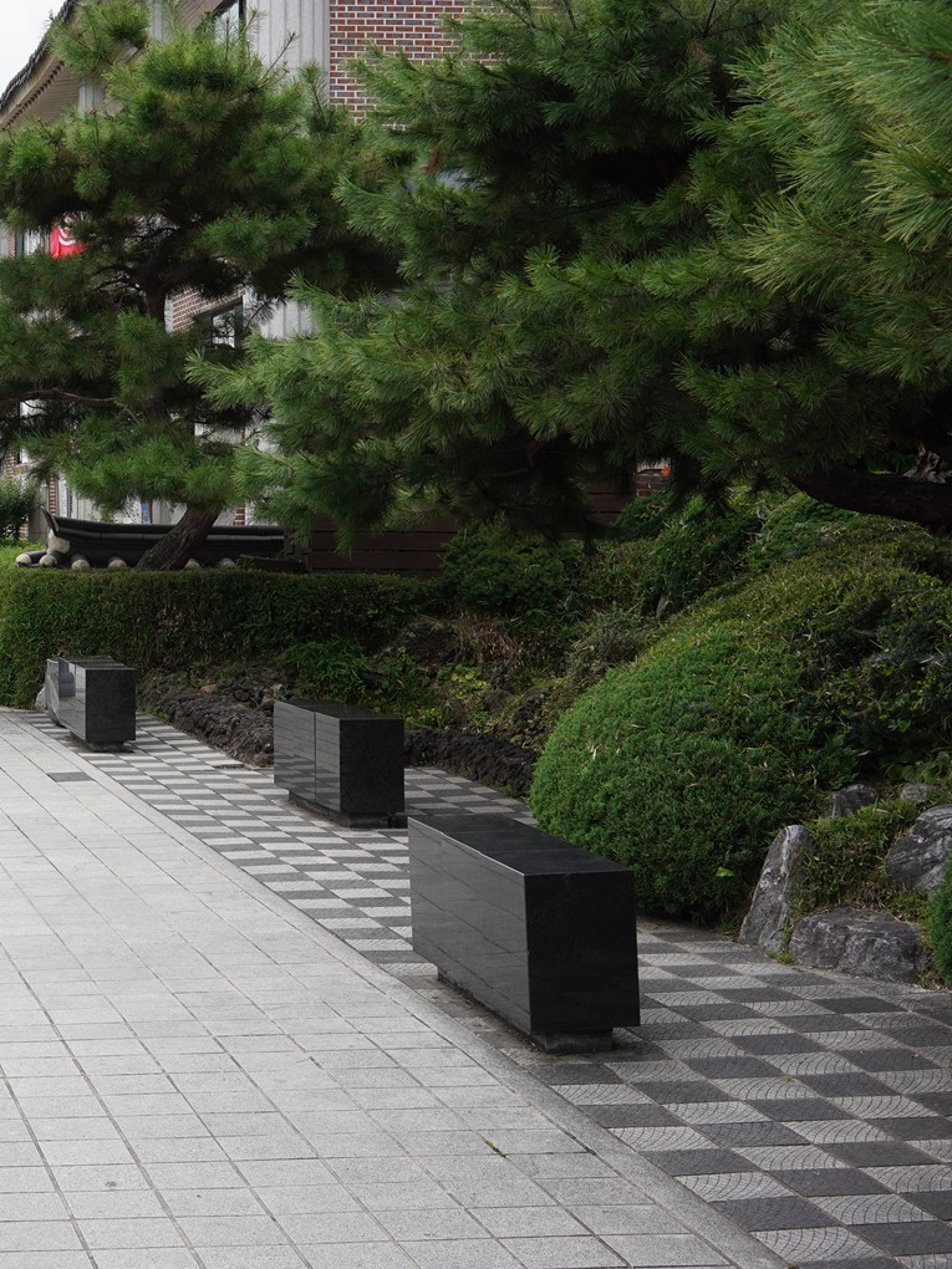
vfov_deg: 29.3
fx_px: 2420
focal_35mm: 66
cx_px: -170
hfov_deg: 20.9
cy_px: 473
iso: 125
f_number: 10
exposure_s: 1/100
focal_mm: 35
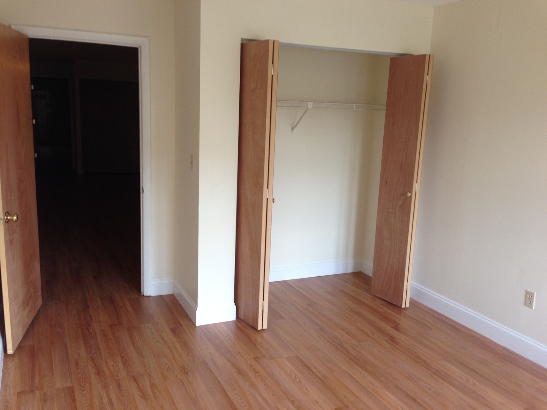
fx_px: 521
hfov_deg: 55.4
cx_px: 274
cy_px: 205
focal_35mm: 33
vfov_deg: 42.9
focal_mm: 4.12
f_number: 2.4
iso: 50
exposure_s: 1/30
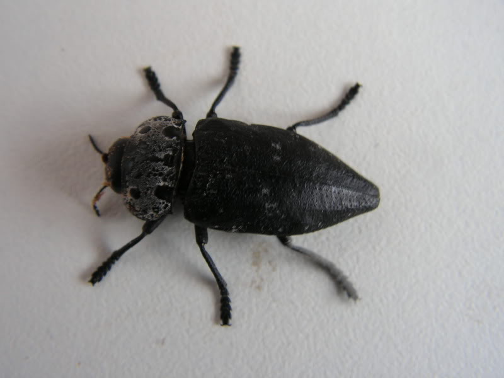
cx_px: 252
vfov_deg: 39.7
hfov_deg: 51.4
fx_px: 524
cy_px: 189
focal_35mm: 36
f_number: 3.2
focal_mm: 6
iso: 80
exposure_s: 1/40
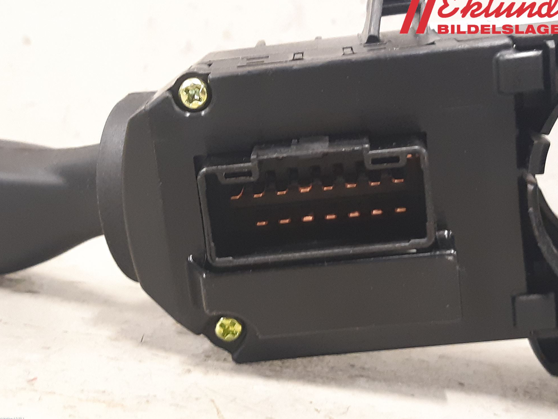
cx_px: 284
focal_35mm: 27
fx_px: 435
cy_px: 203
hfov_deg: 65.3
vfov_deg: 51.3
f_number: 1.7
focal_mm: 3.93
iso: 250
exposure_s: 1/25
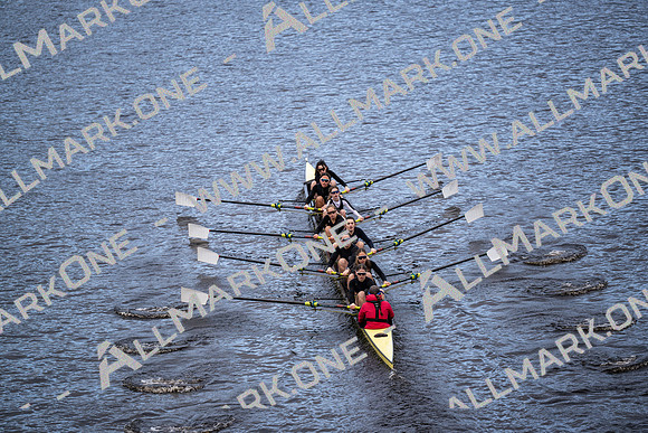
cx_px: 324
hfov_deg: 10.3
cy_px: 216
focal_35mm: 200
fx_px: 3603
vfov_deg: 6.9
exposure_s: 1/2000
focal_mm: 200
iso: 900
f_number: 2.8
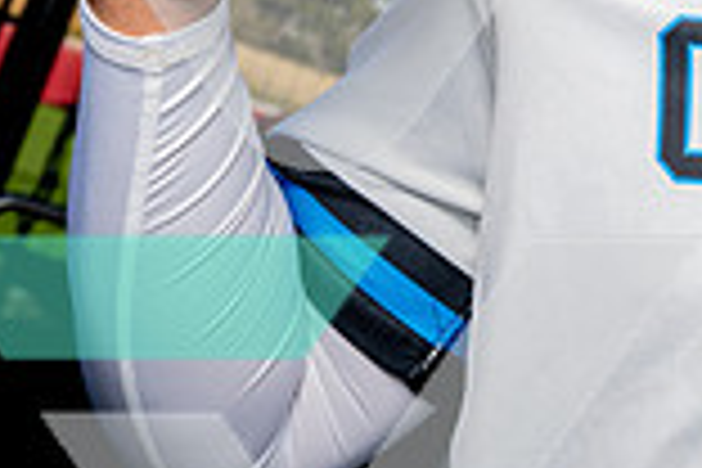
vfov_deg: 8.9
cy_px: -70
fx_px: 2964
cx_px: 1080
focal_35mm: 152
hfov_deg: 12.8
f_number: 9
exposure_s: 1/250
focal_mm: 41
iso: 125
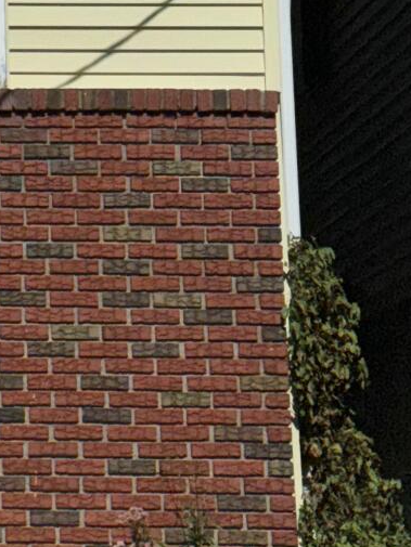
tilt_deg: +14.8
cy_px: -141
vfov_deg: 10.2
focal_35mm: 190
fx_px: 3007
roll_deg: +0.5
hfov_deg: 7.6
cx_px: -292
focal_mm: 6.76
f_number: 1.78
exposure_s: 1/50000
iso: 50
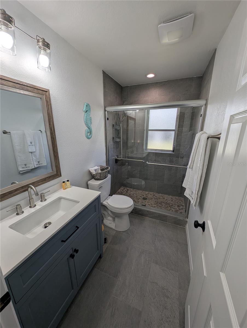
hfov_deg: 94.6
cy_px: 164
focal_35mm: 12
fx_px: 114
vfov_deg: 110.5
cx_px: 124
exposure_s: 1/245
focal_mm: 2.23
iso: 39
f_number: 1.95
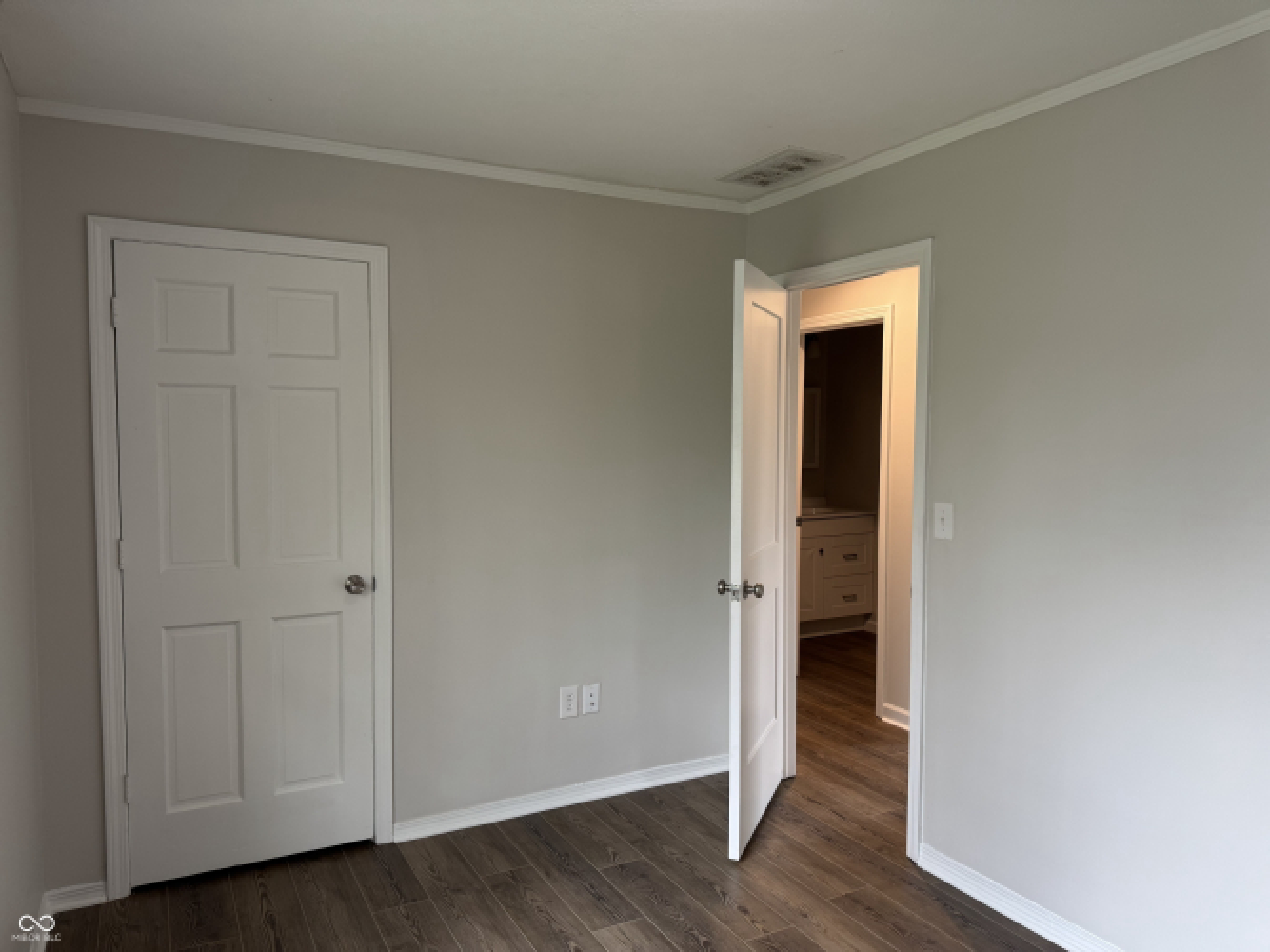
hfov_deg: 71.6
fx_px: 880
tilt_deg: -3.7
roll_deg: +0.2
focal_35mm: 24
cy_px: 476
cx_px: 635
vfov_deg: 56.8
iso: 125
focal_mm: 6.76
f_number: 1.78
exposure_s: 1/60
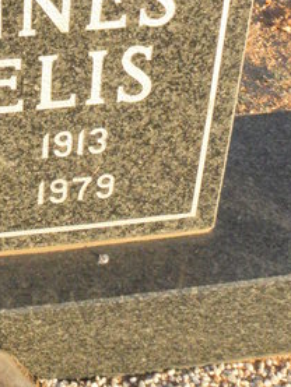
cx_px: -76
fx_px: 840
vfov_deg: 24.9
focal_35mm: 75
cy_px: 8
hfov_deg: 18.4
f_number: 6.3
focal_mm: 4.6
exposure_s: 1/250
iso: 200
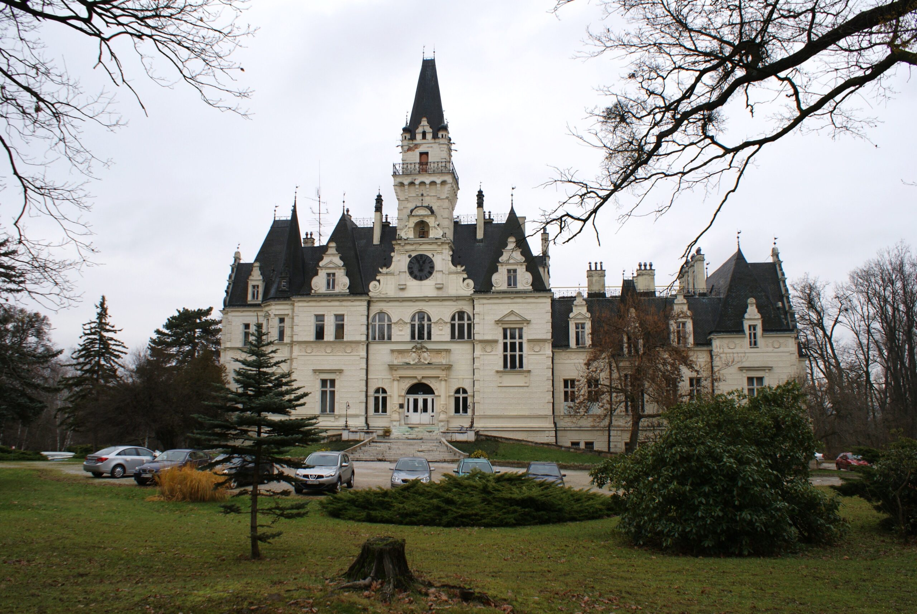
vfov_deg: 48.1
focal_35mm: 27
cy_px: 307
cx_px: 458
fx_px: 689
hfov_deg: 67.3
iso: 100
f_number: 9
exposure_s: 1/80
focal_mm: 18
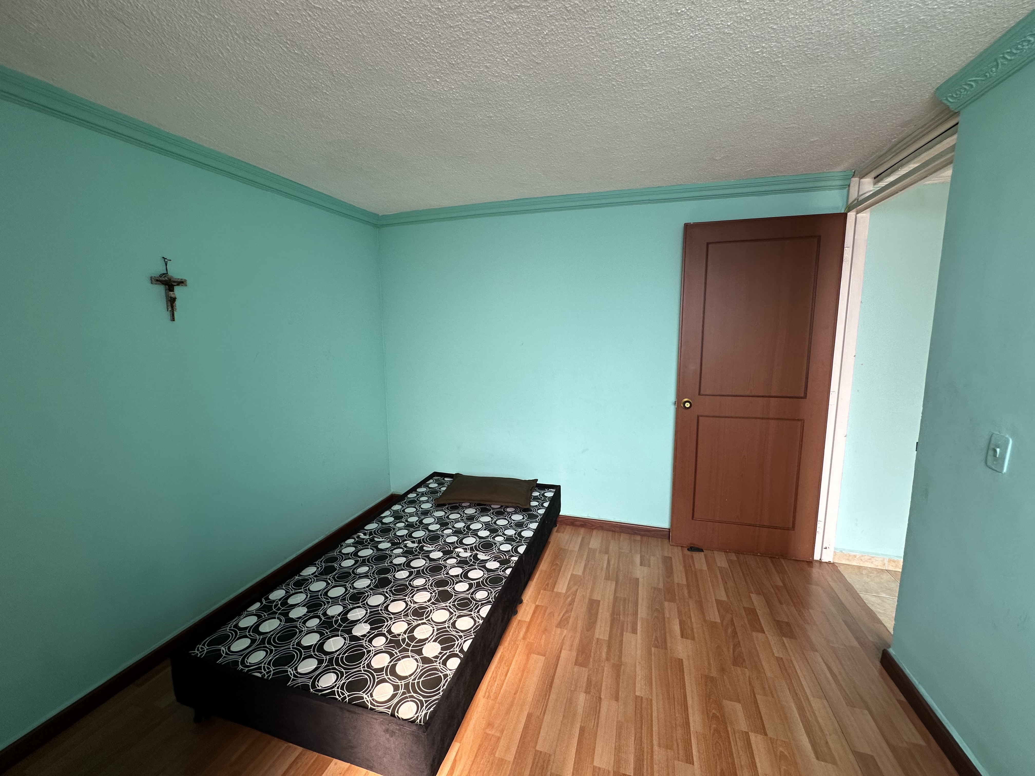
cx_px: 518
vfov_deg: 85.7
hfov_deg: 102.1
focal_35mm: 14
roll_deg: +0.3
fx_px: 419
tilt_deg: -8.3
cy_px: 388
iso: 80
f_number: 2.2
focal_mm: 2.22
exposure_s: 1/99
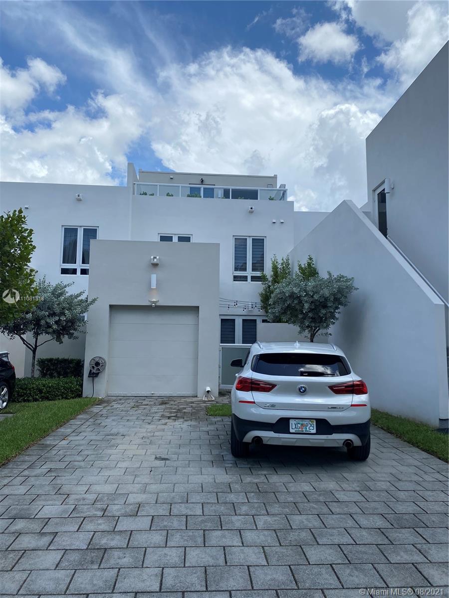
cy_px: 299
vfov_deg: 67.3
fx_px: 450
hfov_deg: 53.1
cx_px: 224
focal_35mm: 26
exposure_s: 1/3610
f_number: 1.8
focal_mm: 4.25
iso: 32
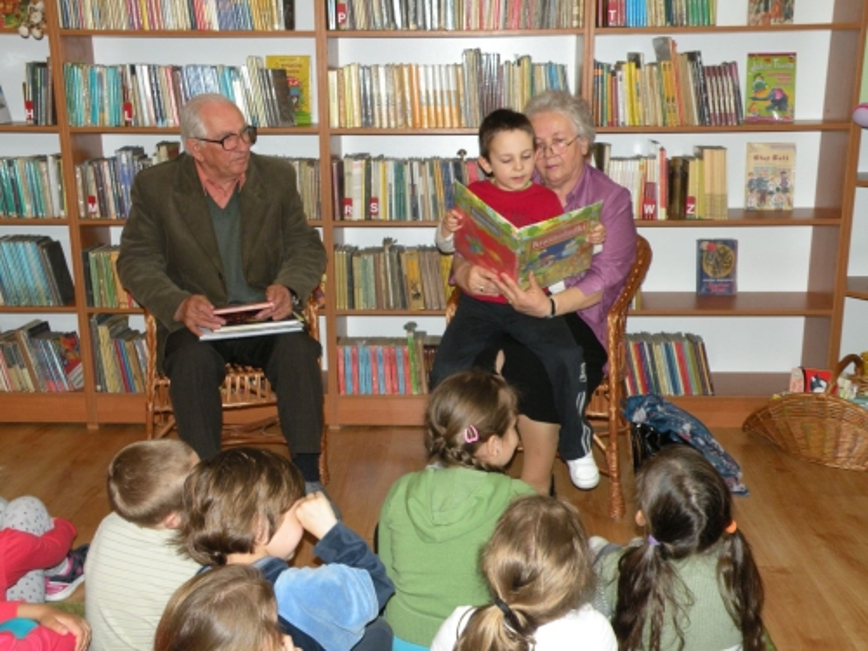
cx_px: 434
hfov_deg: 44.8
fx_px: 1053
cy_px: 326
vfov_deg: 34.3
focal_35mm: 42
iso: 145
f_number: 3.2
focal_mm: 7.4
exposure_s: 1/60
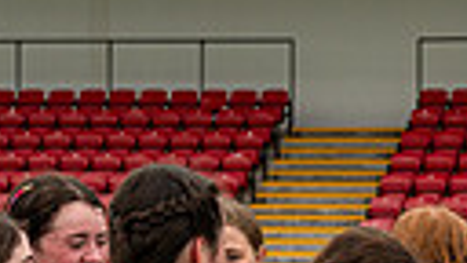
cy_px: 491
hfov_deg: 9.1
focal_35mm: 236
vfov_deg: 5.1
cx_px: 408
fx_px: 2922
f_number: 3.5
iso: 220
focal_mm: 48
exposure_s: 1/250
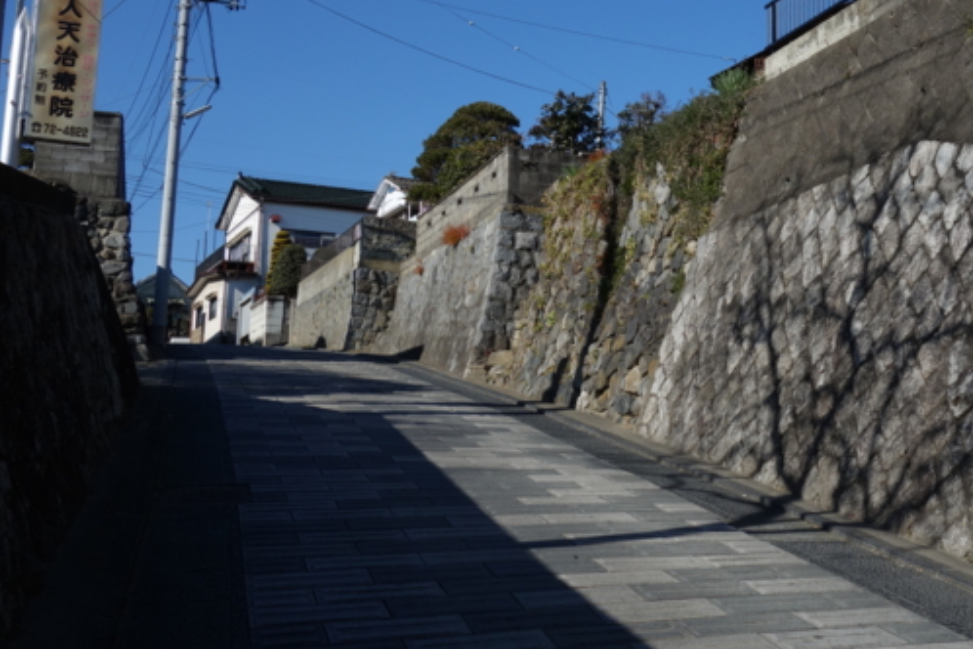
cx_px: 680
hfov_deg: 42.8
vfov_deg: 29.6
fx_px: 1216
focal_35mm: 45
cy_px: 208
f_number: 5.6
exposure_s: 1/800
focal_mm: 10.4
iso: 125
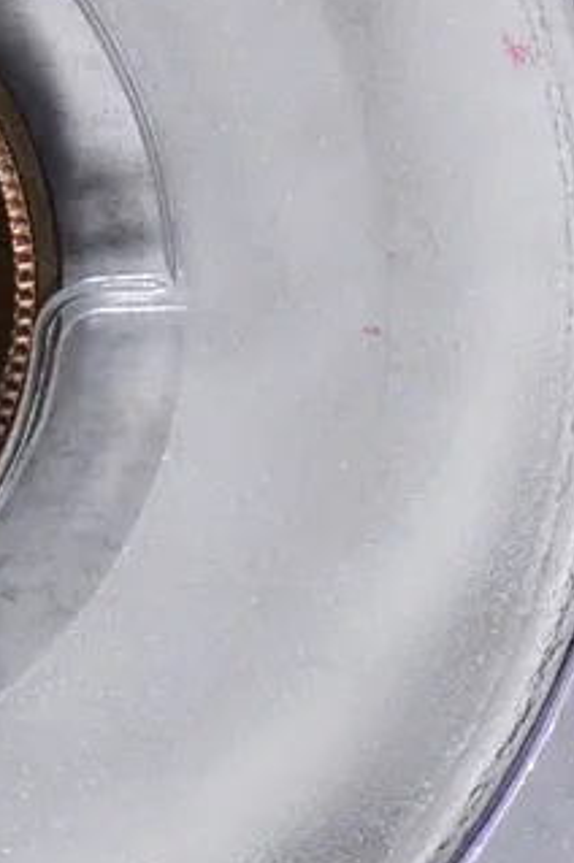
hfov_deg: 2.0
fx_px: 16542
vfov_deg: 3.0
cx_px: -330
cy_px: 16
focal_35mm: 690
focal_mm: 105
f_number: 16
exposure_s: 1/500
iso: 500
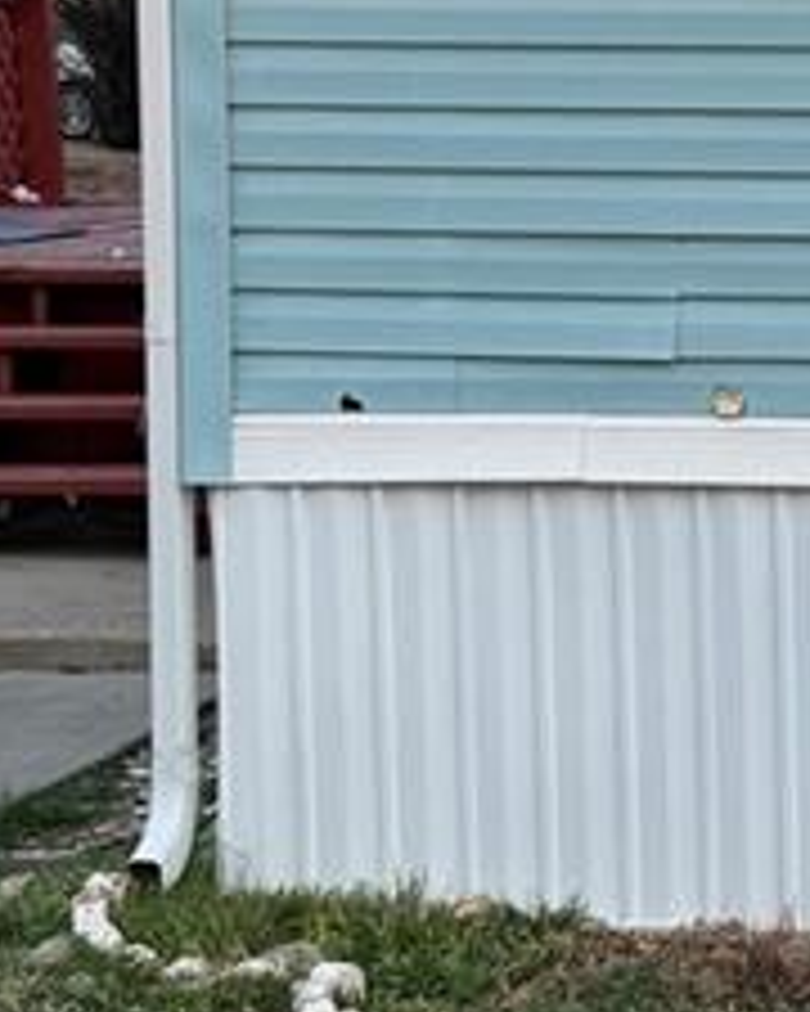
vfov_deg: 15.4
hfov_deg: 11.8
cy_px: 355
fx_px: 3746
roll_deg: +0.1
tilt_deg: -4.3
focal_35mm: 125
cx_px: 1184
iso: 64
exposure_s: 1/133
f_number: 1.78
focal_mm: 6.76
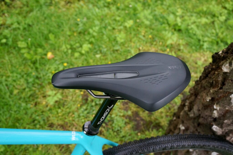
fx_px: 223
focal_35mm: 34
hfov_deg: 55.2
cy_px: 78
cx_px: 116
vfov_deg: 38.3
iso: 640
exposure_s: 1/160
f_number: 4.5
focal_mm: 23
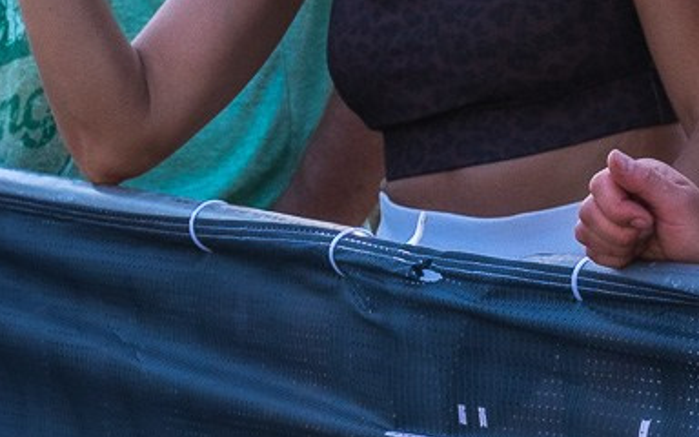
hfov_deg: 3.6
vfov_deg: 2.2
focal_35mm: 584
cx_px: 859
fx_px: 11125
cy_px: -163
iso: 640
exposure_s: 1/800
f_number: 7.1
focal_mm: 115
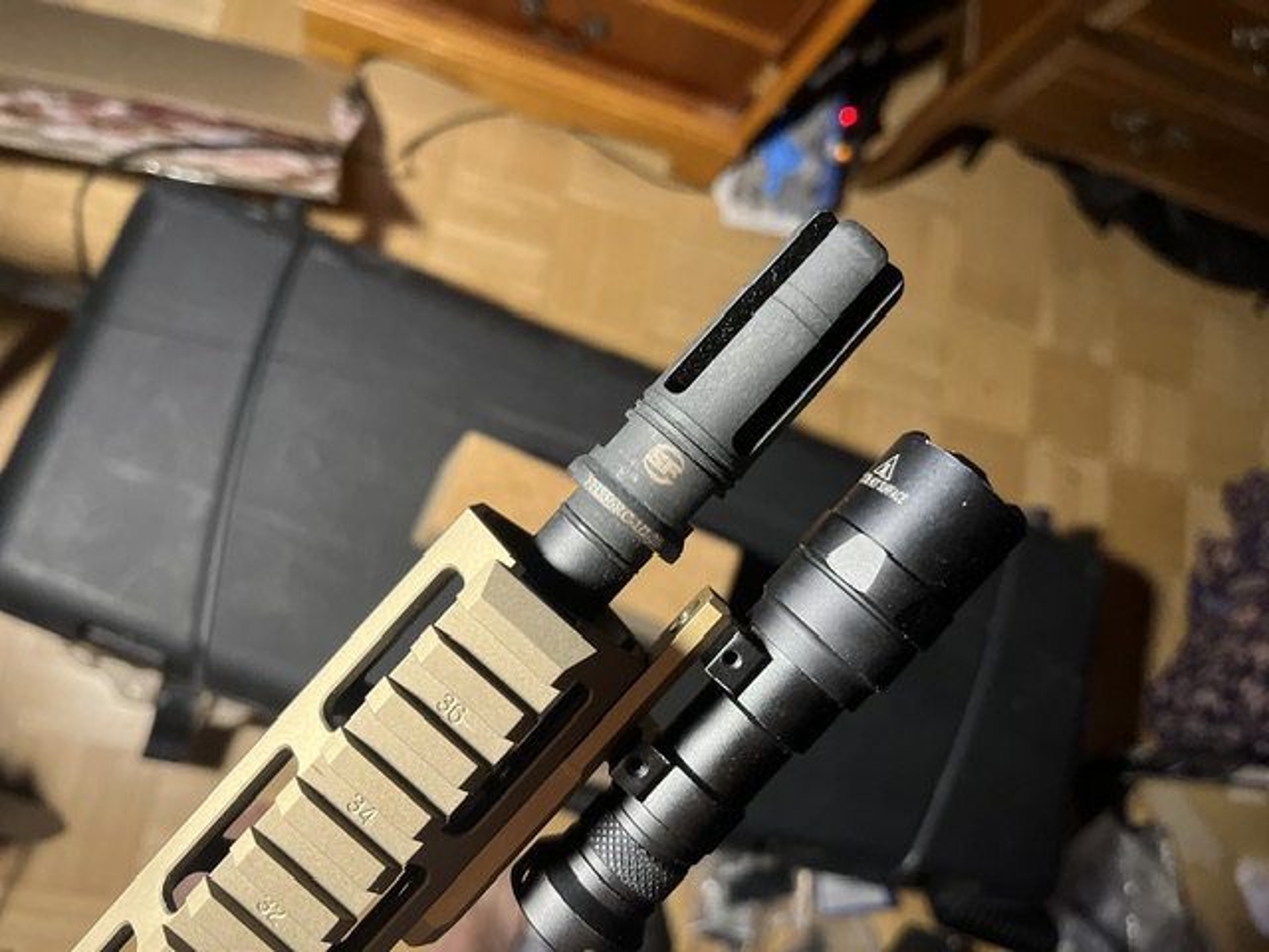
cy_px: 476
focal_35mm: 26
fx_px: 953
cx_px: 634
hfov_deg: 67.3
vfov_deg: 53.1
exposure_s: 1/33
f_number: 1.6
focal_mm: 5.1
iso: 400
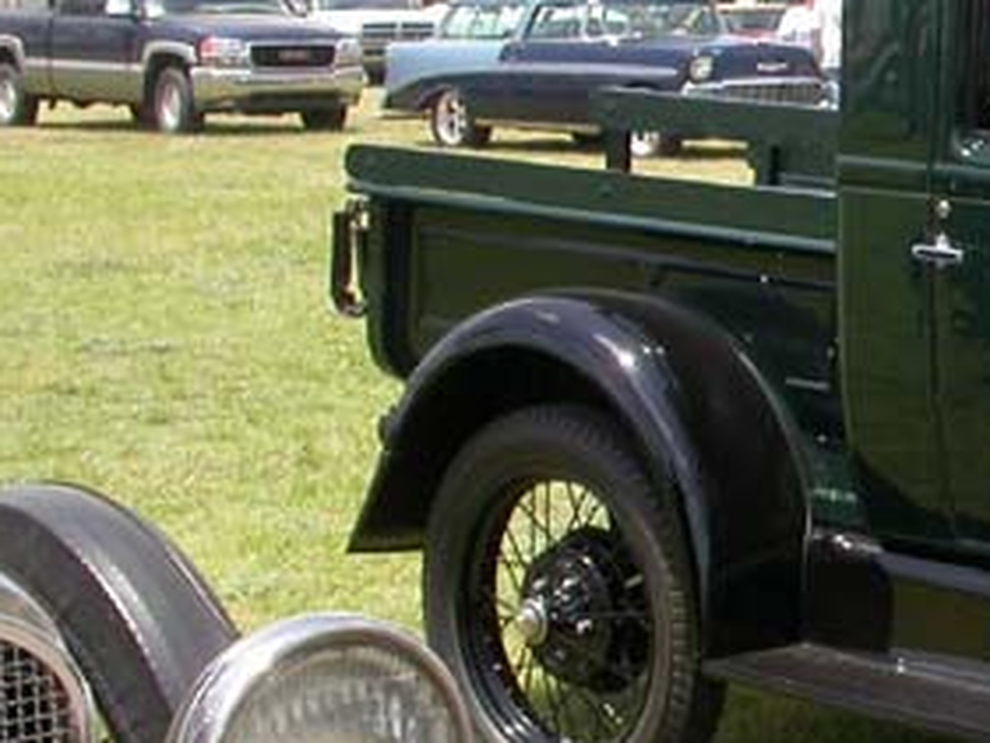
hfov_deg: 16.9
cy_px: 437
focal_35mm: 108
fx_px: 3090
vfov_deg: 13.7
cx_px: 1378
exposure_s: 1/209
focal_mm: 7.85
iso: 100
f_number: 6.7
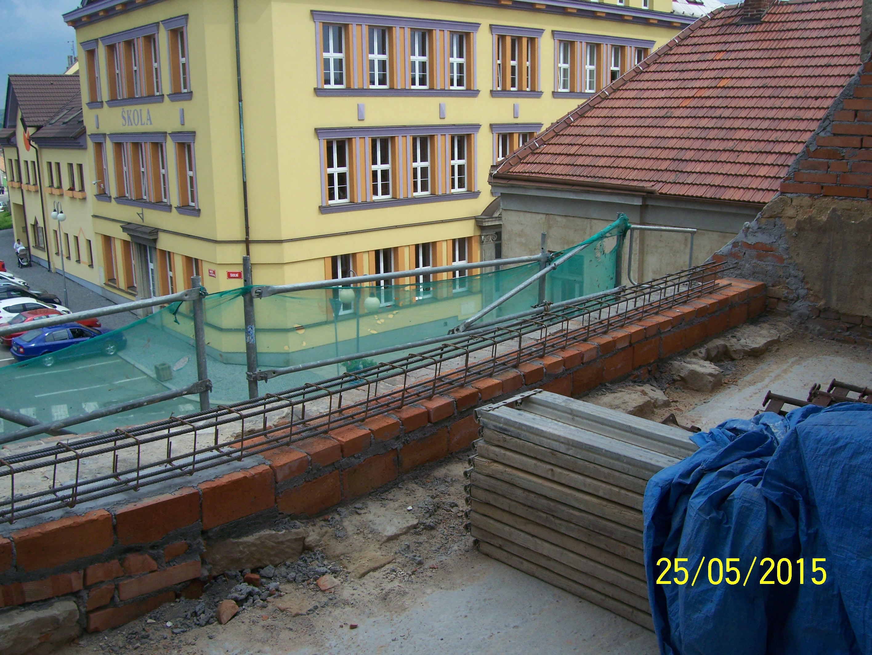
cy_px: 328
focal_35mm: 34
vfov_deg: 41.8
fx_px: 857
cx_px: 436
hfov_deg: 53.9
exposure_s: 1/500
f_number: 5.1
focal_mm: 5.6
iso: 80
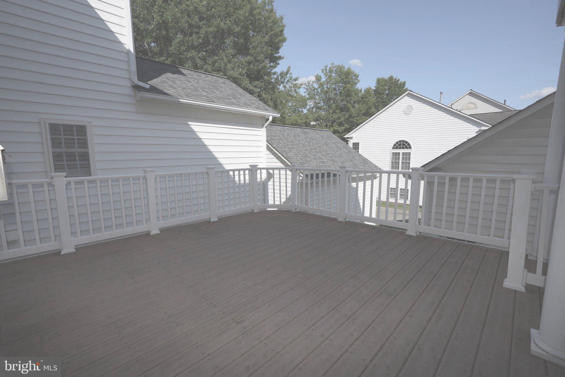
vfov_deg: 73.7
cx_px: 282
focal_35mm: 16
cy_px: 188
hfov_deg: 96.7
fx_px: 251
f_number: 7.1
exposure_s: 1/400
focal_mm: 16
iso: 100
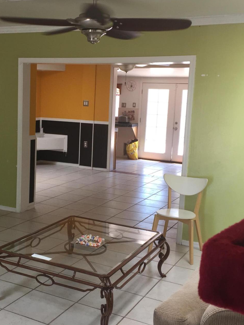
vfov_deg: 41.2
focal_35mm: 46
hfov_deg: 31.2
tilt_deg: -9.2
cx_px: 72
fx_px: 432
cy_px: 161
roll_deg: -1.8
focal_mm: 4.15
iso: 40
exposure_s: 1/60
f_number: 2.2
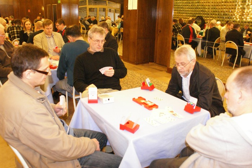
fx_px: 210
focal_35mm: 30
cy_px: 84
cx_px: 126
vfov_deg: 43.7
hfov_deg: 61.9
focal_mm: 20
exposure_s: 1/20
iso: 1600
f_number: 4
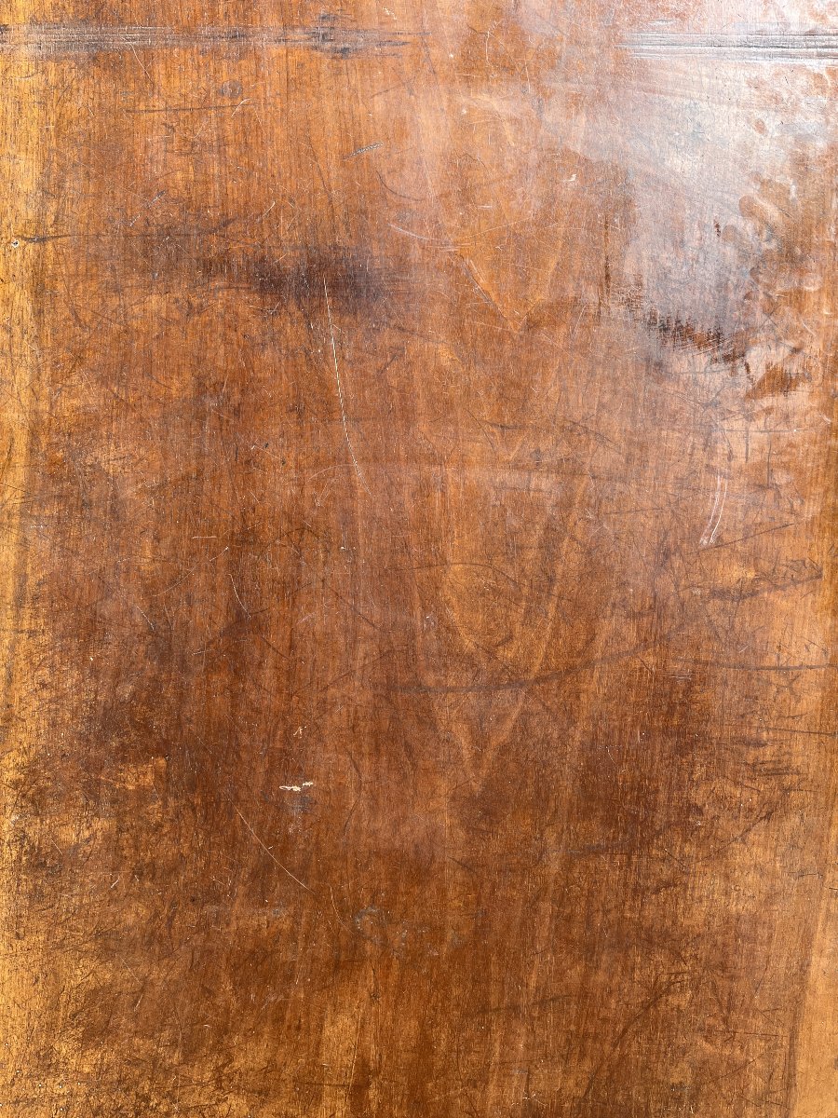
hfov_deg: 53.1
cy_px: 559
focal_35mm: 26
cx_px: 419
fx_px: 839
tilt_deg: -7.0
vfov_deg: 67.3
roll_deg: +1.0
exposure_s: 1/777
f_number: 1.6
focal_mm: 5.1
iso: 50
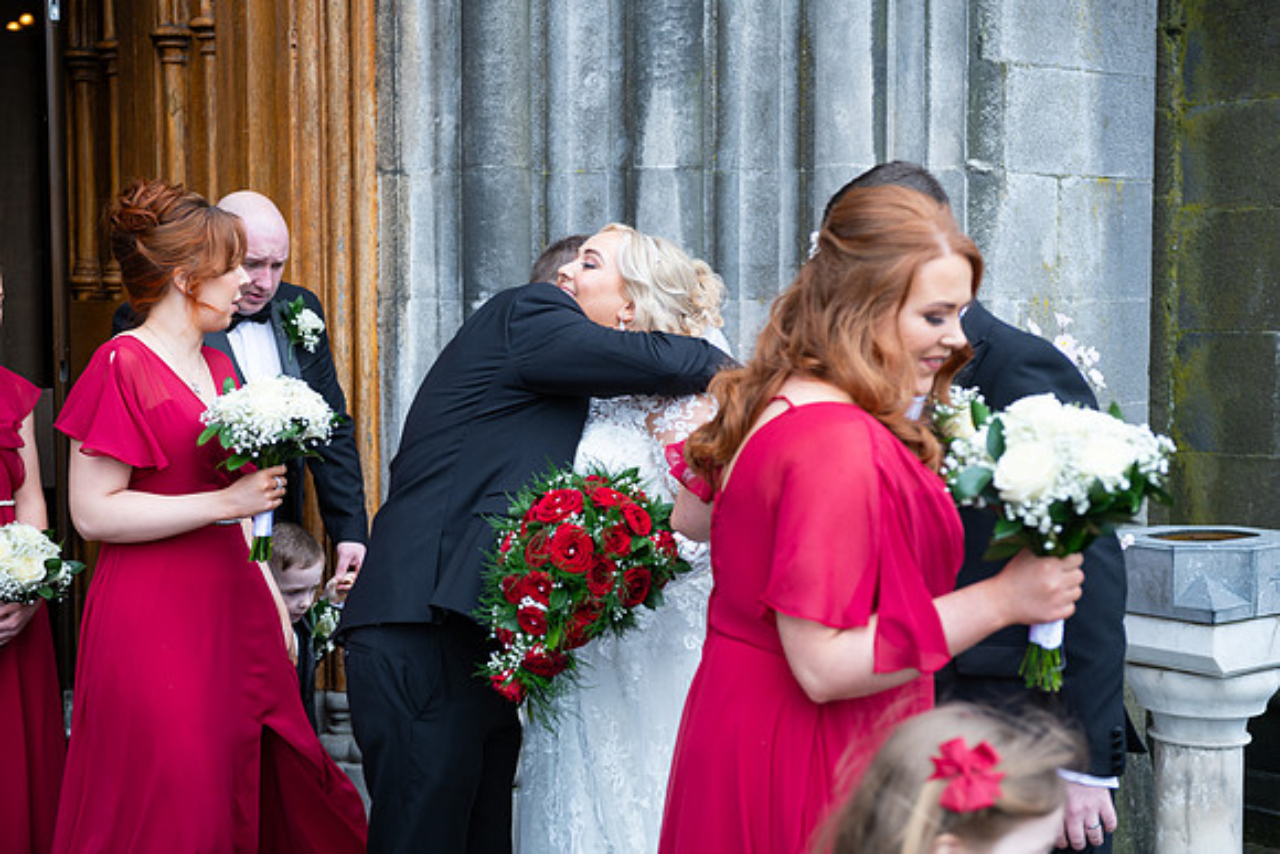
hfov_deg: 36.2
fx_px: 1956
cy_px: 427
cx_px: 640
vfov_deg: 24.6
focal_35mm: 55
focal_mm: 55
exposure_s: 1/160
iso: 125
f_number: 3.5
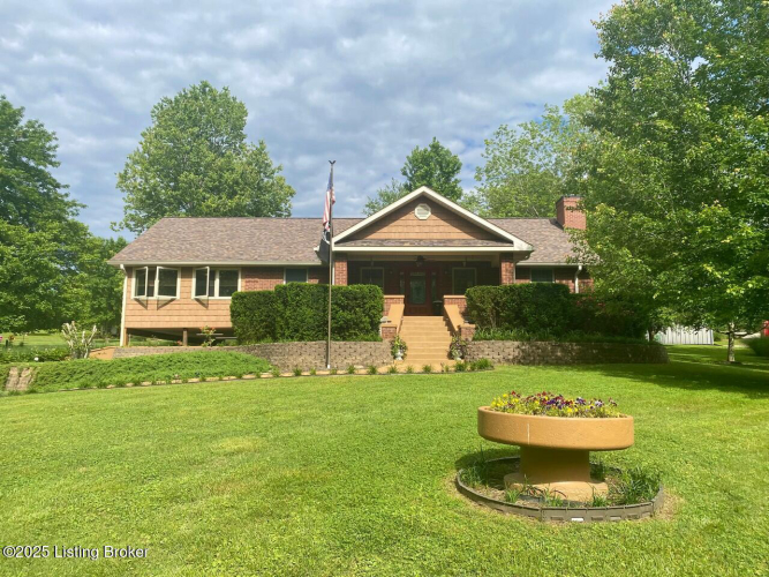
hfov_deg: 67.3
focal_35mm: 26
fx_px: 577
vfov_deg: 53.0
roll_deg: +0.1
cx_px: 384
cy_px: 288
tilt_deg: +7.9
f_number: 1.8
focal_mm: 4.25
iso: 32
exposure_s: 1/3125
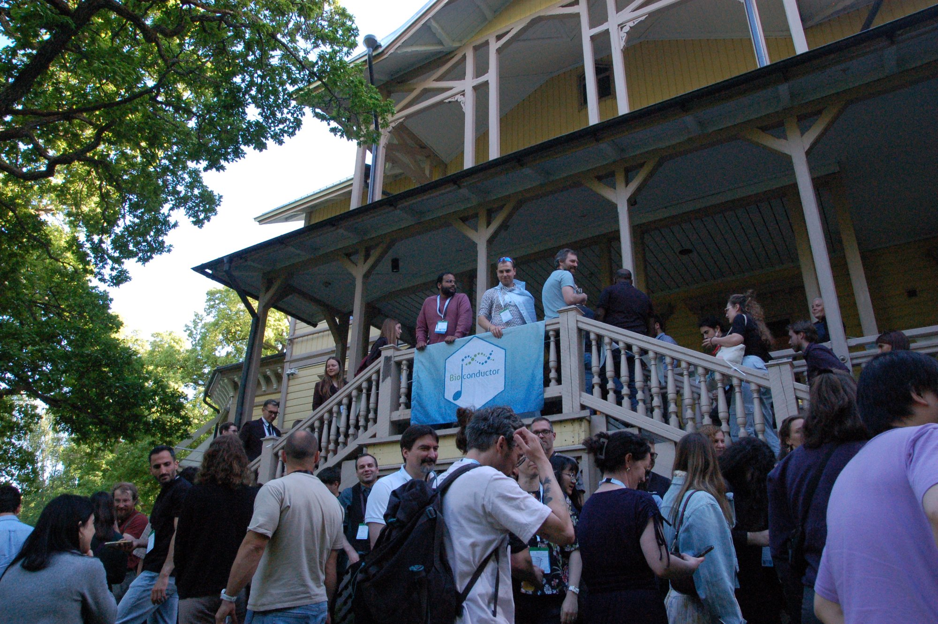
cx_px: 469
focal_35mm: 26
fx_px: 664
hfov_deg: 70.5
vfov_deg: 50.3
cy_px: 312
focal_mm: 17
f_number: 11
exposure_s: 1/125
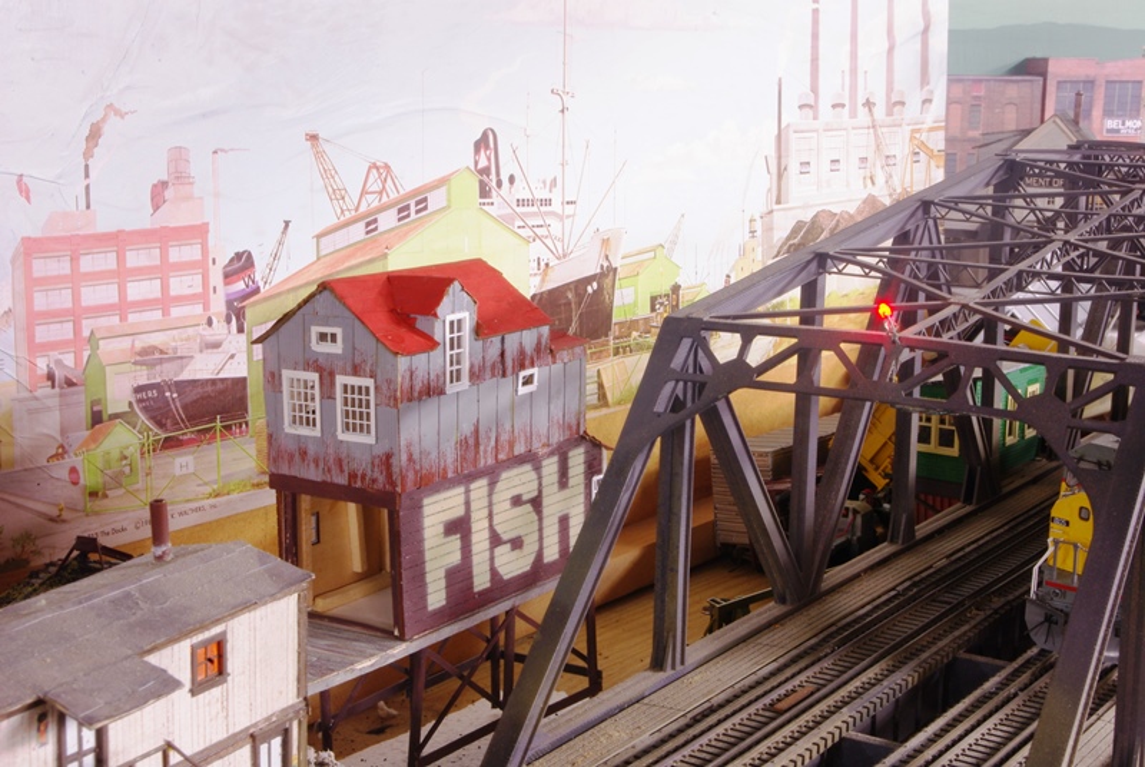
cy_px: 384
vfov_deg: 23.9
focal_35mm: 57
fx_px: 1816
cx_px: 572
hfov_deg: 35.0
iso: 200
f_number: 32
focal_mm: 37.5
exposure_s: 30
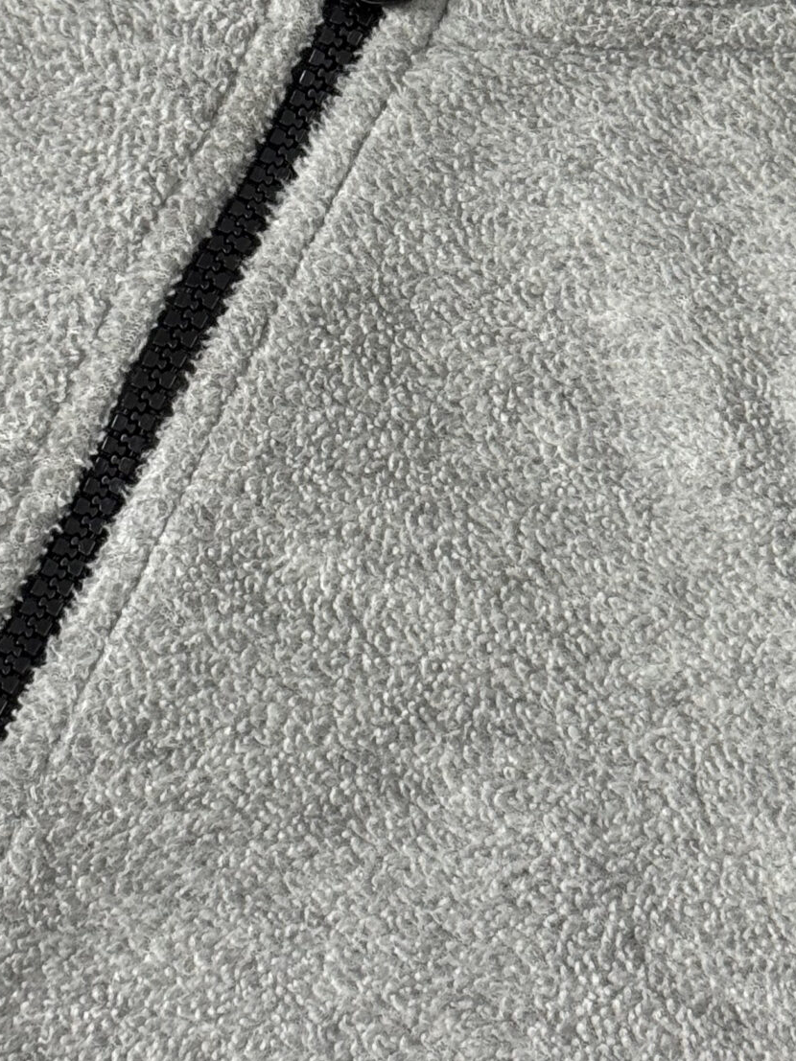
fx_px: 3404
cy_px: 215
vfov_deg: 17.6
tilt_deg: -72.6
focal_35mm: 111
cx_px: 425
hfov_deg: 13.3
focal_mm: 6.76
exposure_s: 1/60
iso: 125
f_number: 1.78
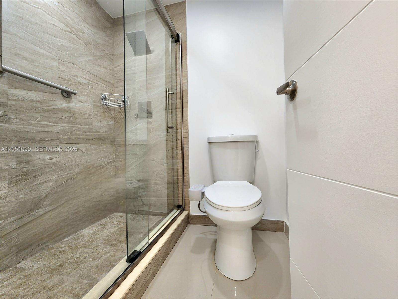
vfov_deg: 89.9
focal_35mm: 13
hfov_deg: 106.2
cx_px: 199
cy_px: 150
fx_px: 149
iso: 125
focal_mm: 2.2
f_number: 2.2
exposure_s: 1/60.2
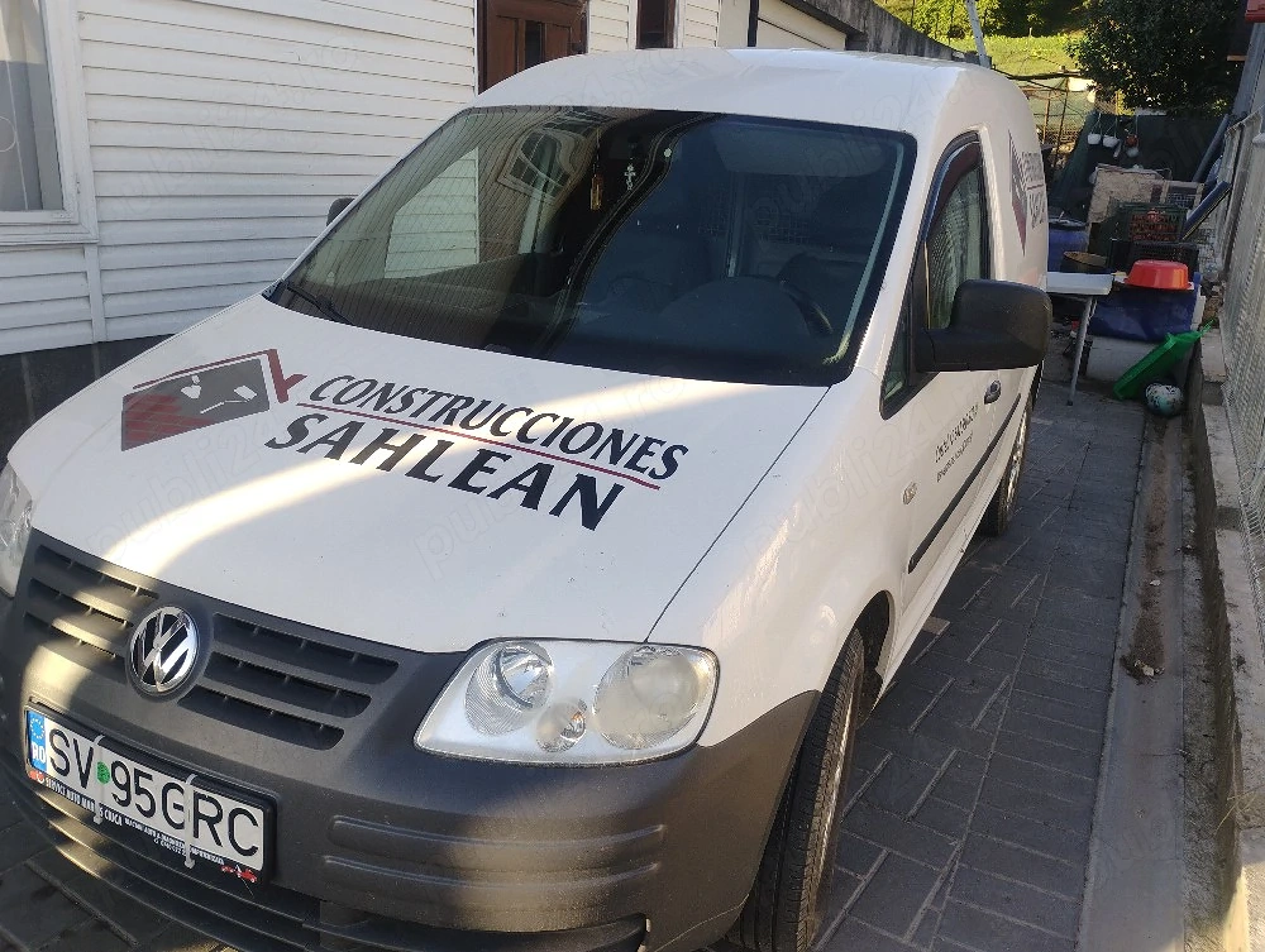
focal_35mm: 28
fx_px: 1025
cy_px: 476
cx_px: 632
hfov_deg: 63.4
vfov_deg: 49.9
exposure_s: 1/101
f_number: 1.8
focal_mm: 4.26
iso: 100
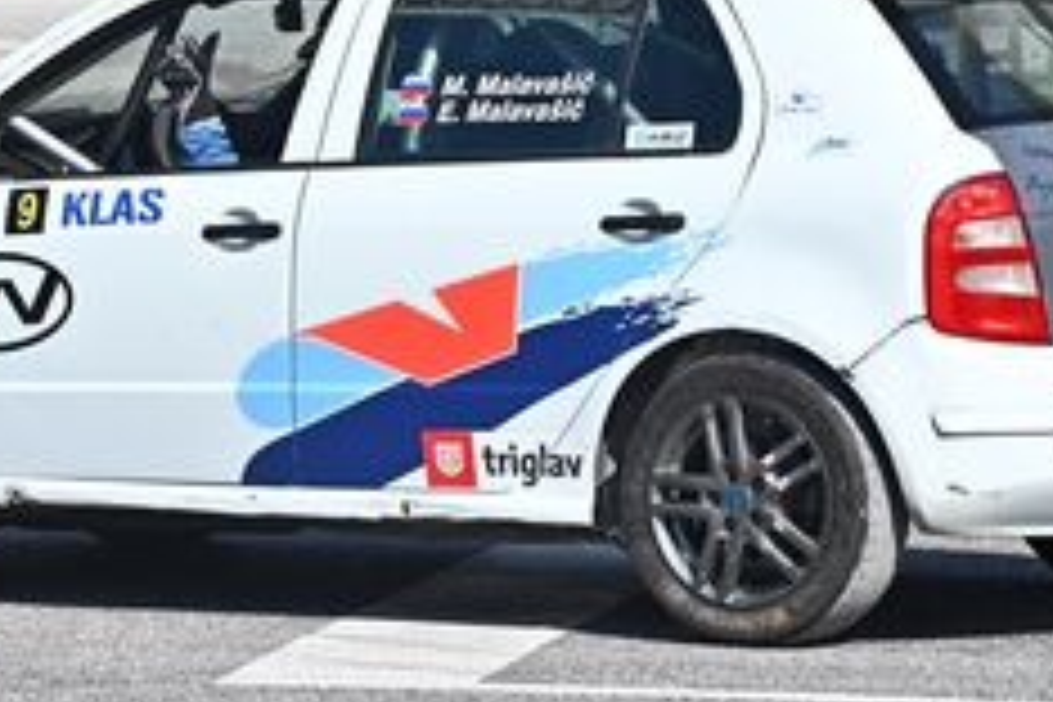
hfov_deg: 5.4
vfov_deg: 3.6
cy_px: 189
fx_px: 11260
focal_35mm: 385
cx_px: 297
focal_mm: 200
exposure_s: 1/4000
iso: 1600
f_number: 10
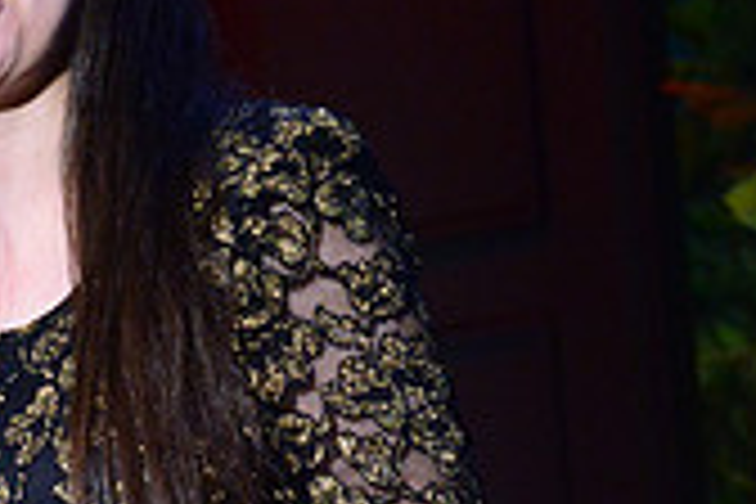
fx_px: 4494
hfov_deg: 9.5
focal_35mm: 214
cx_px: -36
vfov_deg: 6.4
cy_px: -16
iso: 6400
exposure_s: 1/60
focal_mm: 62
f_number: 8
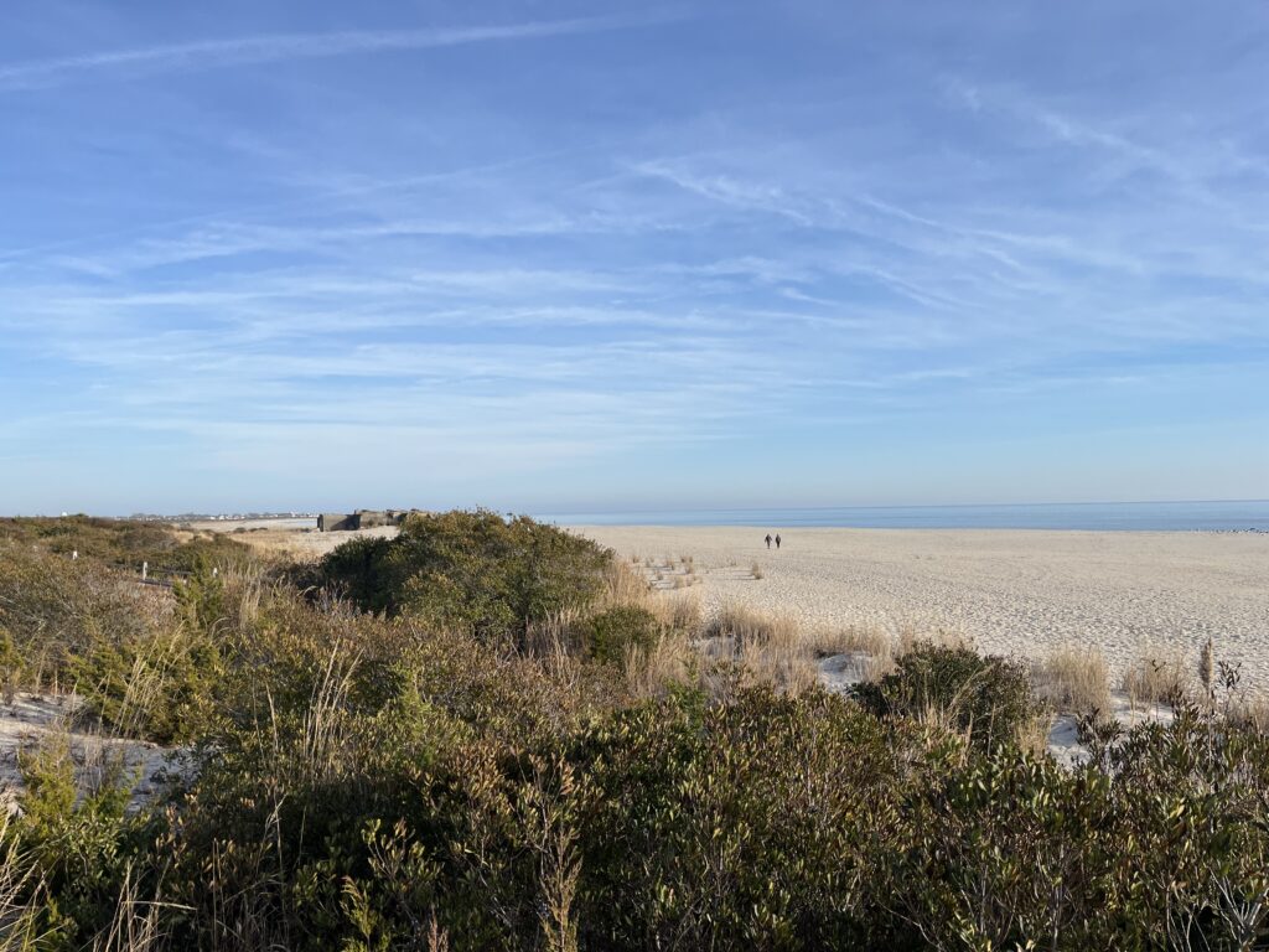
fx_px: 953
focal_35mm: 26
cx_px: 634
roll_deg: +0.9
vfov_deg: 53.1
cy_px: 476
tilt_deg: +0.8
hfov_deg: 67.3
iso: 50
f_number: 1.6
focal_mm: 5.1
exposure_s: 1/3413
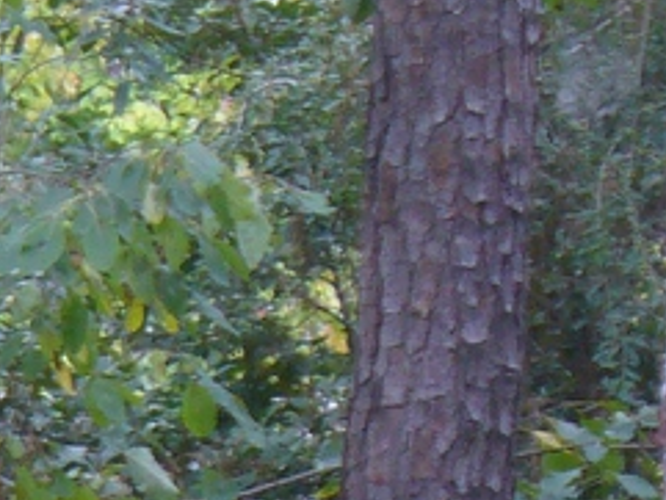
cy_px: 934
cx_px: -691
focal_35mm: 455
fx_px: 8758
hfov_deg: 4.3
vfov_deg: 3.3
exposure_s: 1/50
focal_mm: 12.8
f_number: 3.3
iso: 100
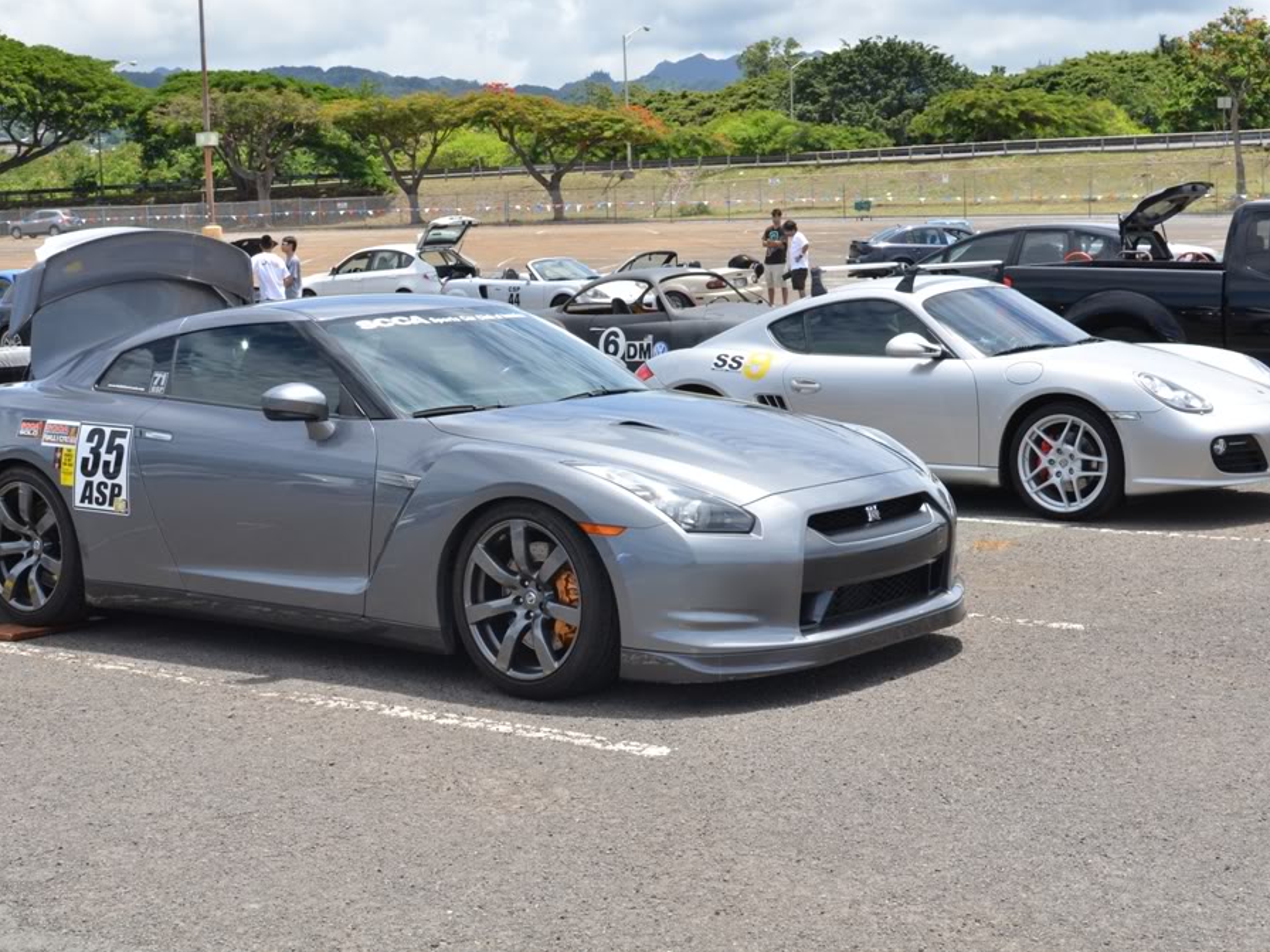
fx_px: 2111
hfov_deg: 33.5
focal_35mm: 58
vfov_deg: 25.4
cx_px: 611
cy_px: 477
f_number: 10
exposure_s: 1/400
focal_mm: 35
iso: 400
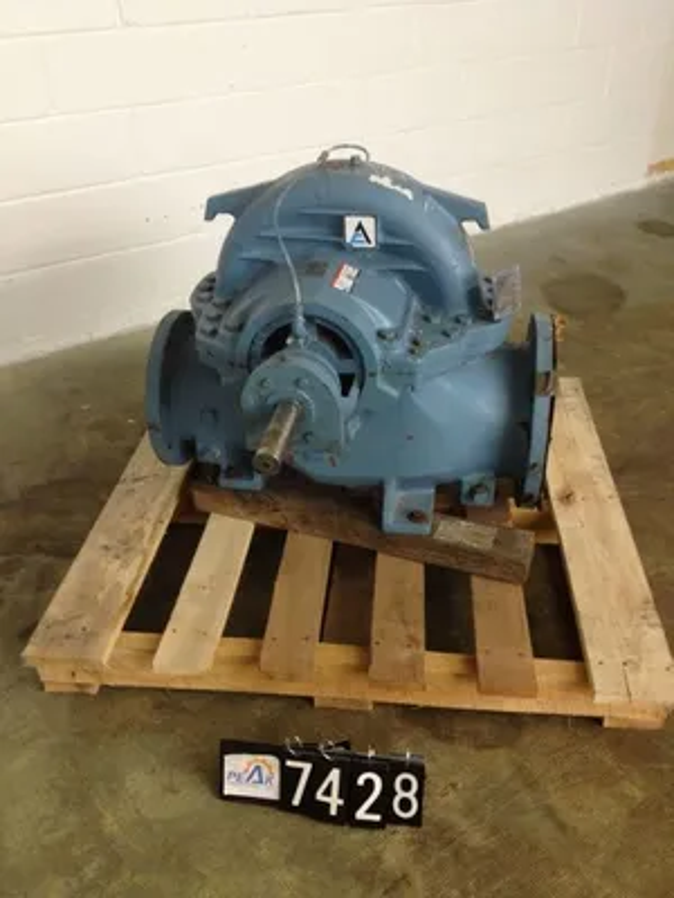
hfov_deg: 40.7
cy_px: 449
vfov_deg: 52.6
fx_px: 909
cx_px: 337
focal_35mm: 35
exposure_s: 1/20
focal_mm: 4.28
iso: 125
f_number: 2.4
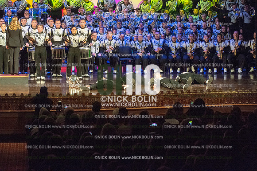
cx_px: 128
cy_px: 86
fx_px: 999
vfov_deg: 9.8
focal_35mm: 140
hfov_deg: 14.7
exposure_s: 1/400
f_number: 5.6
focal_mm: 140
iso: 8000
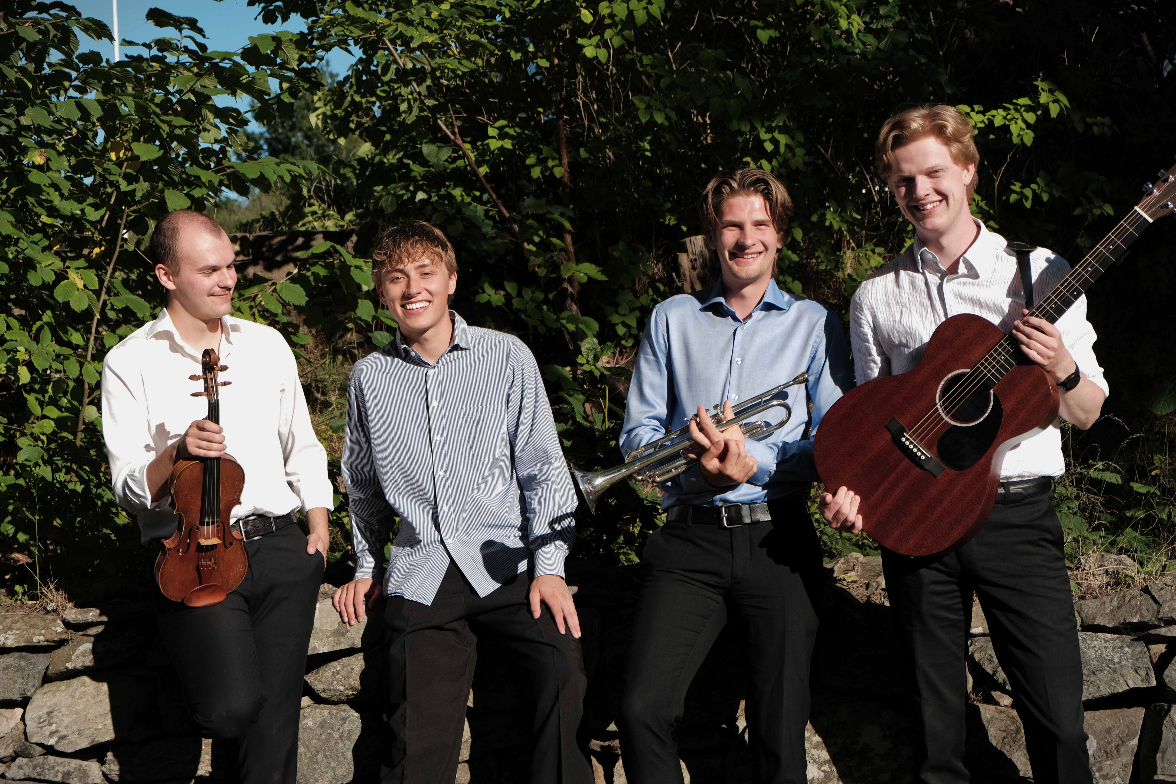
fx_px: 1764
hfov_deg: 36.9
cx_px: 588
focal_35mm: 54
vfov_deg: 25.1
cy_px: 392
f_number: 3.6
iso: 80
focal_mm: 35.8
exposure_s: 1/1000
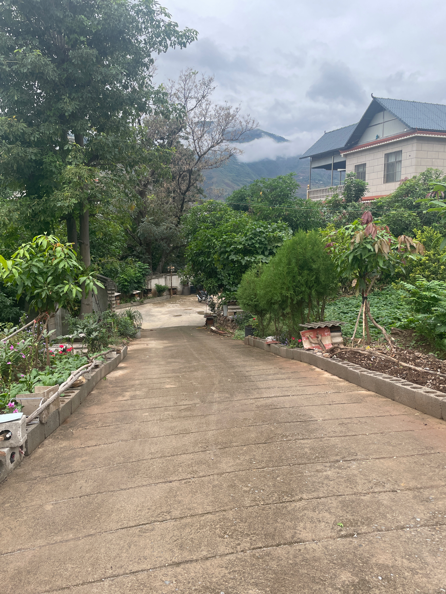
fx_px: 447
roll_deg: +1.5
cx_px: 223
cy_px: 297
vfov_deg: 67.3
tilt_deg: -8.6
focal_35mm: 26
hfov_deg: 53.1
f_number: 1.6
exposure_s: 1/855
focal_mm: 4.2
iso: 32
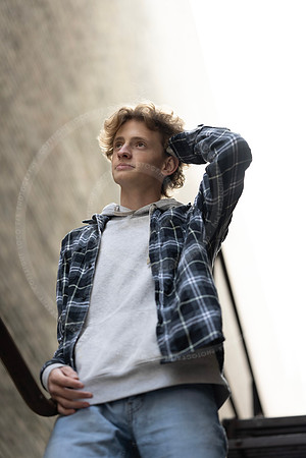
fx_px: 1084
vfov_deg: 23.9
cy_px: 229
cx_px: 153
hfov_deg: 16.1
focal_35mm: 85
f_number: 1.8
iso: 320
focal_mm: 85
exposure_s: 1/320
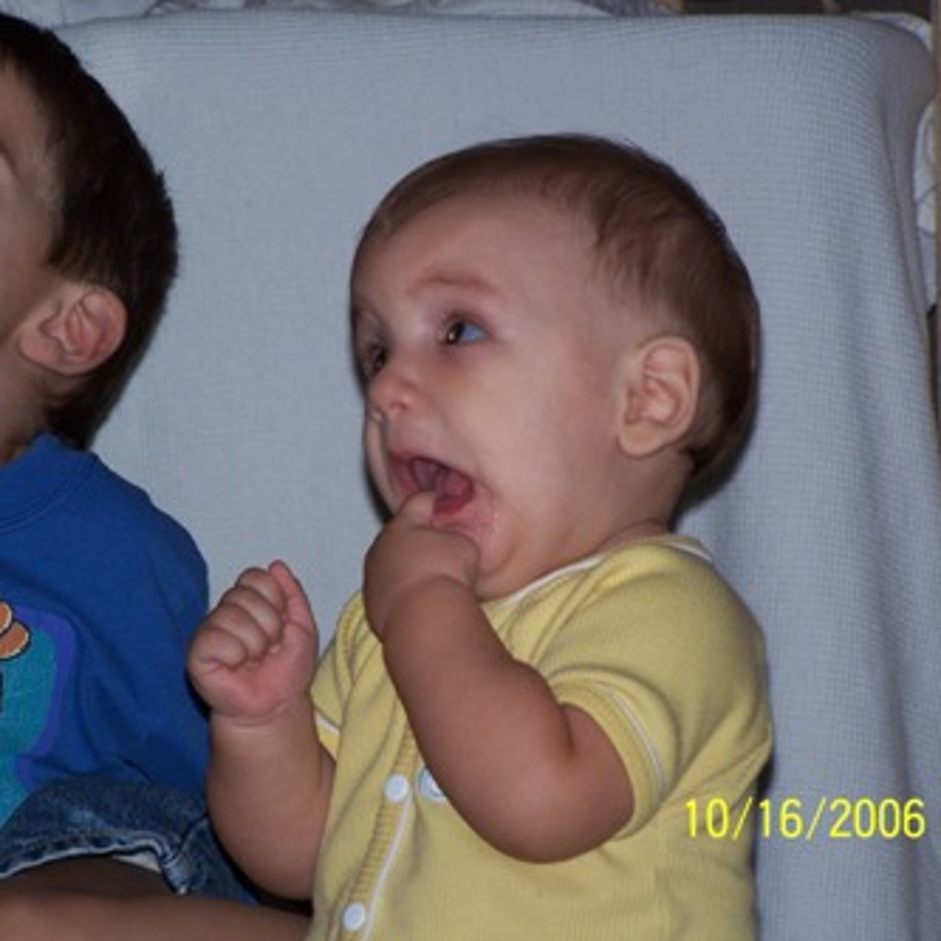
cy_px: 469
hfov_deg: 8.7
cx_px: 362
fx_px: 6182
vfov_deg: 8.7
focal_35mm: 201
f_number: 3.2
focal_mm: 28
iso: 80
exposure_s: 1/125
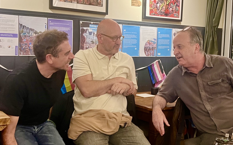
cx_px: 117
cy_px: 85
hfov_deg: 66.5
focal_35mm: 28
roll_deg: -3.5
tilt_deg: -4.4
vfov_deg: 44.4
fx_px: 178
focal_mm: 5.7
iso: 500
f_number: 1.5
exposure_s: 1/50
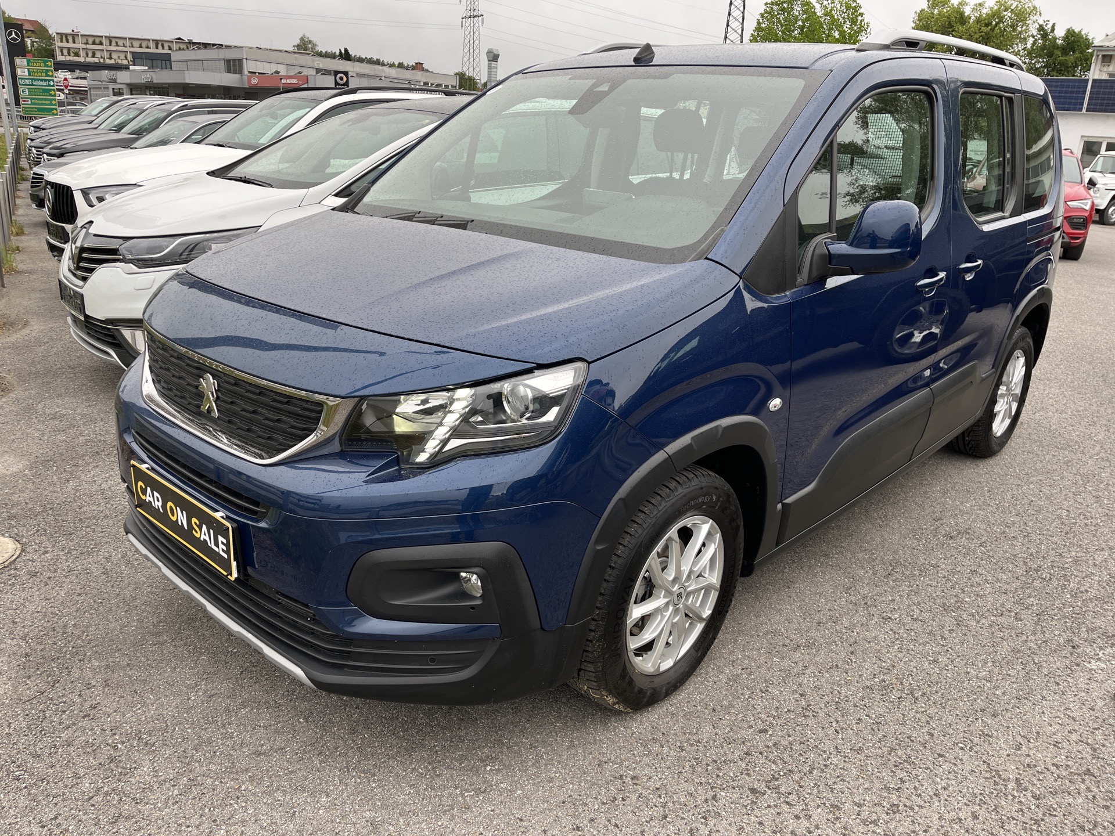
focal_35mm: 26
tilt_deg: -19.0
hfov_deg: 67.3
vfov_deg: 53.1
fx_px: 837
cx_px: 558
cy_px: 418
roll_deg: -2.7
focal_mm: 5.1
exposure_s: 1/122
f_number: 1.6
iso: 32
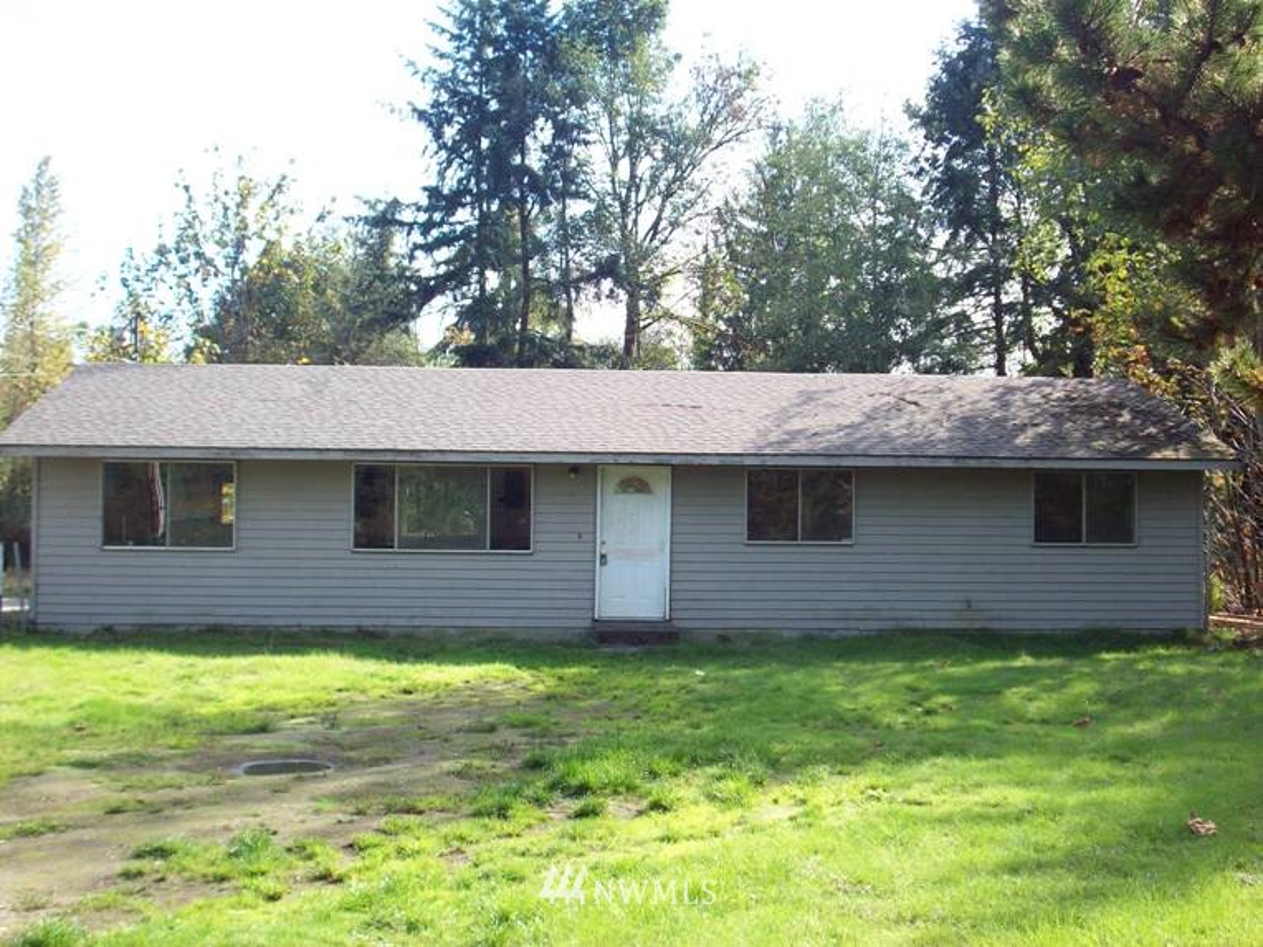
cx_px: 632
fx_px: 1678
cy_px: 474
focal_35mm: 46
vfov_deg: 31.5
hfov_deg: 41.2
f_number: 3.1
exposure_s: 1/189
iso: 80
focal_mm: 7.6
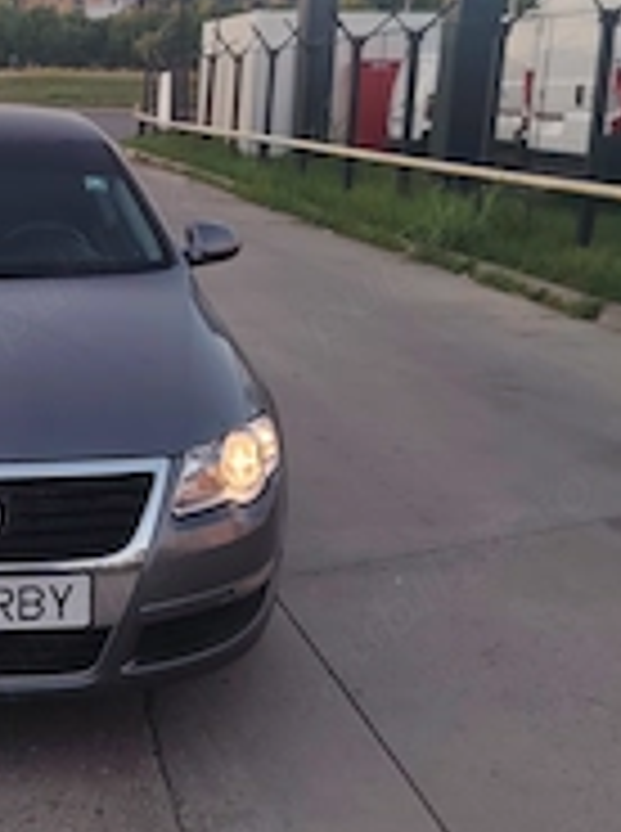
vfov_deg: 36.7
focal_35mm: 52
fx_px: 1248
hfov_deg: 26.2
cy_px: 310
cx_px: -27
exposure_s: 1/100
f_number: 1.75
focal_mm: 5.25
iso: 126
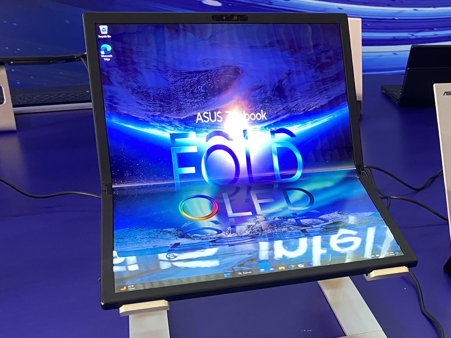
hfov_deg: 34.2
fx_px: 677
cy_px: 221
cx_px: 430
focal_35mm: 52
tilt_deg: -20.7
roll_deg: -2.7
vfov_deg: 27.9
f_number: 1.8
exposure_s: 1/50
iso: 250
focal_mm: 4.25
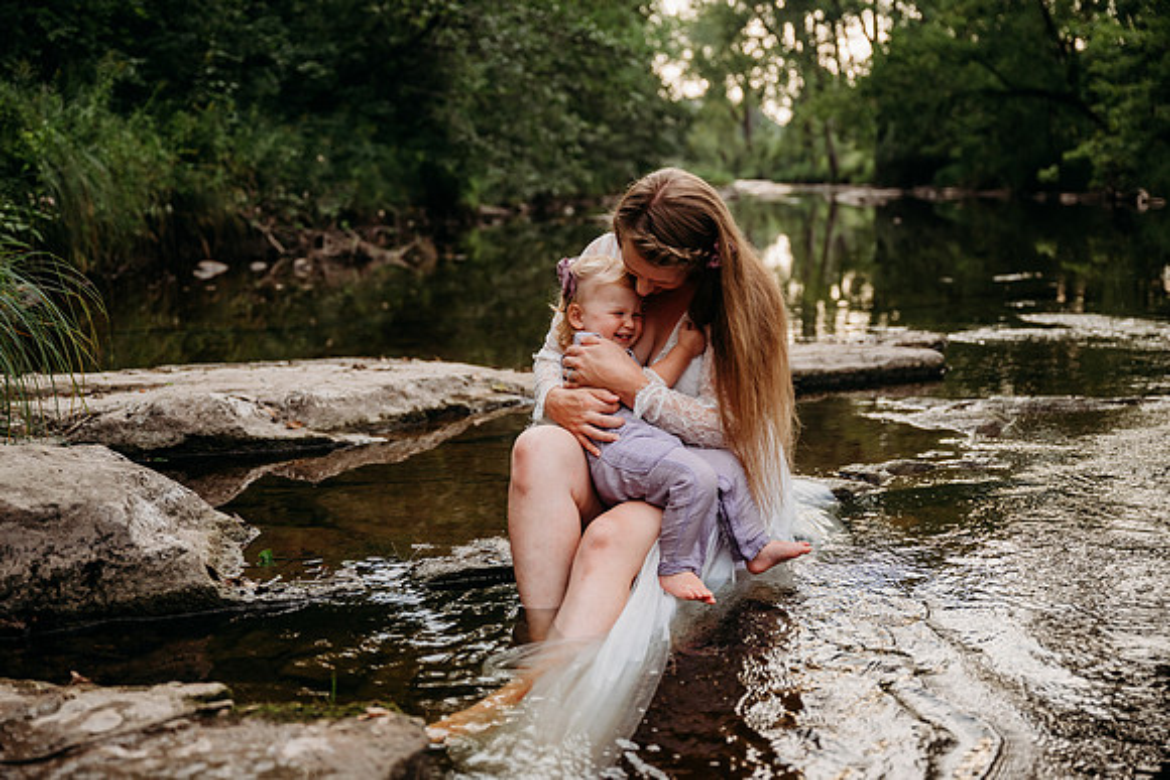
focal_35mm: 43
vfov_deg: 31.2
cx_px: 585
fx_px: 1398
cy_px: 390
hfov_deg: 45.4
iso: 500
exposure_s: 1/1600
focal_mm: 43
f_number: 2.8
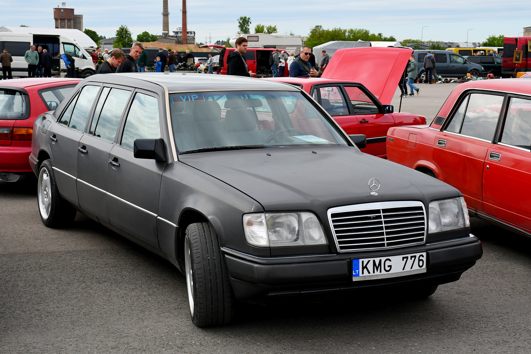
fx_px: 708
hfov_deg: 41.1
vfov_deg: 28.1
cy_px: 177
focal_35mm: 48
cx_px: 266
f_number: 6.3
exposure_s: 1/800
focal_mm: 32
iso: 200
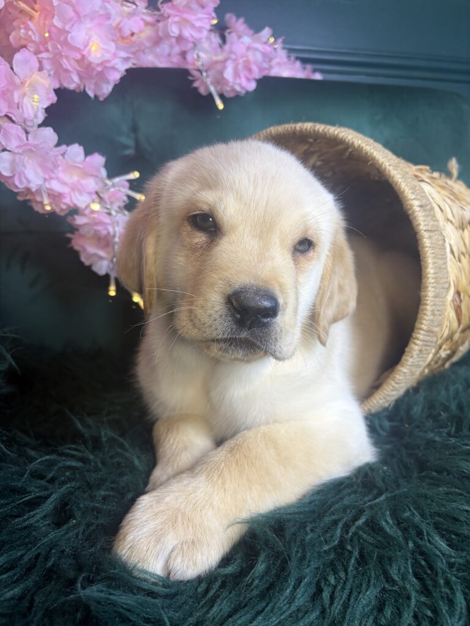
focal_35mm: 26
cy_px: 313
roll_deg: +1.9
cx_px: 235
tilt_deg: -11.6
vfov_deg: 67.3
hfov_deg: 53.1
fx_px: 471
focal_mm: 5.96
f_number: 1.6
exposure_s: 1/120
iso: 64
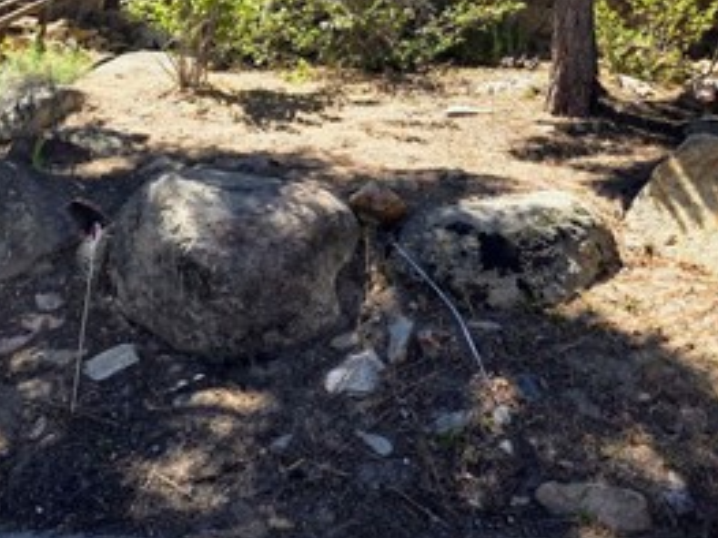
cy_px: -14
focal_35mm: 56
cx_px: 363
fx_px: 1161
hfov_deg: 34.4
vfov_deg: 24.7
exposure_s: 1/2105
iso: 80
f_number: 1.7
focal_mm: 6.3
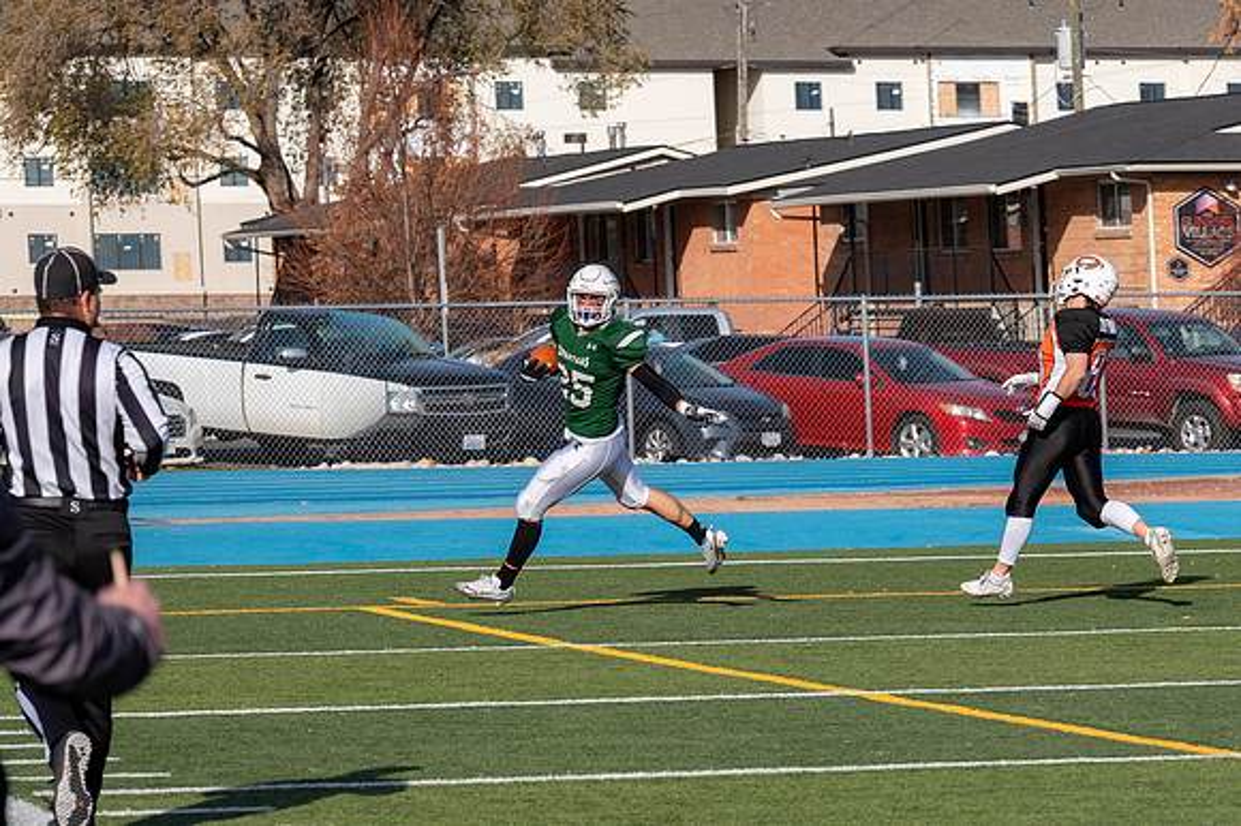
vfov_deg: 6.7
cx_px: 1014
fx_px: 7036
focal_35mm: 204
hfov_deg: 10.0
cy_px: 449
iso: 125
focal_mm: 125
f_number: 5.6
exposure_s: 1/640
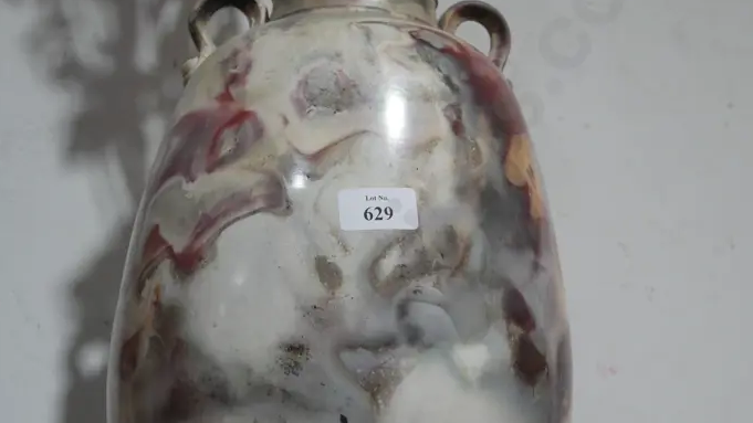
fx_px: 1178
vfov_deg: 20.2
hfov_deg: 35.4
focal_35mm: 59
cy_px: 326
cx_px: 351
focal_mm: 18
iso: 200
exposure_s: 1/80
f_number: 4
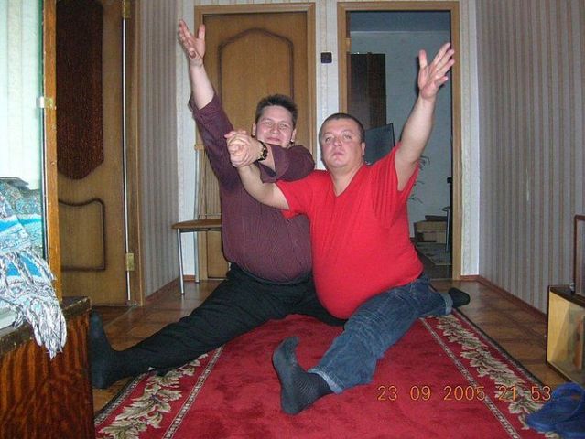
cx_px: 292
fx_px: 575
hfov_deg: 53.9
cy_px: 220
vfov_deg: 41.8
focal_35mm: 34
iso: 200
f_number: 2.9
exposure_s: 1/60.1
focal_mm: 5.7
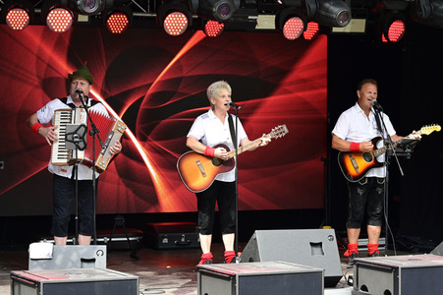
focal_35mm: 110
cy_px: 148
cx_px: 222
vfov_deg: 12.4
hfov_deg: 18.6
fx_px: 1353
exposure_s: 1/200
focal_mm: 110
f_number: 8
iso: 1250
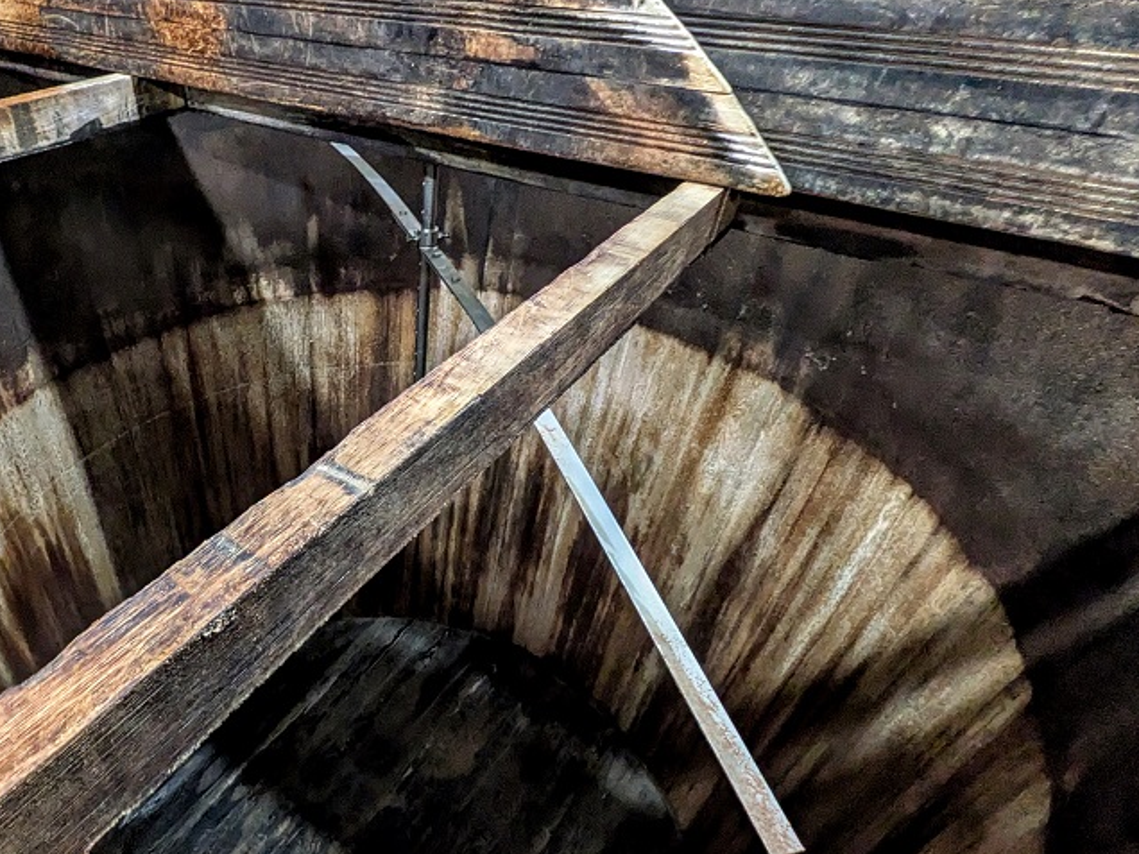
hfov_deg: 72.8
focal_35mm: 22
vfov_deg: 60.9
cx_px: 333
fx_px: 724
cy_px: 482
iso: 734
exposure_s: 1/25
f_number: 2.2
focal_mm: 1.83
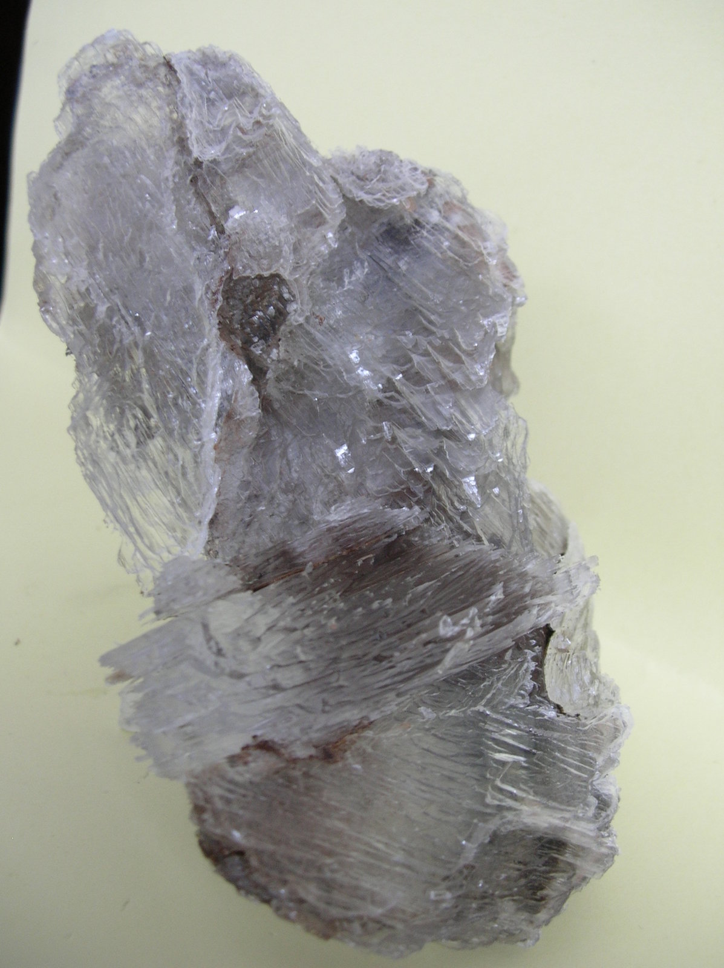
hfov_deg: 39.6
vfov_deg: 51.4
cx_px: 362
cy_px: 484
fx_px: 1006
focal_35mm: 36
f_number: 2.7
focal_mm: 6
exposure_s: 1/3.8
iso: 59
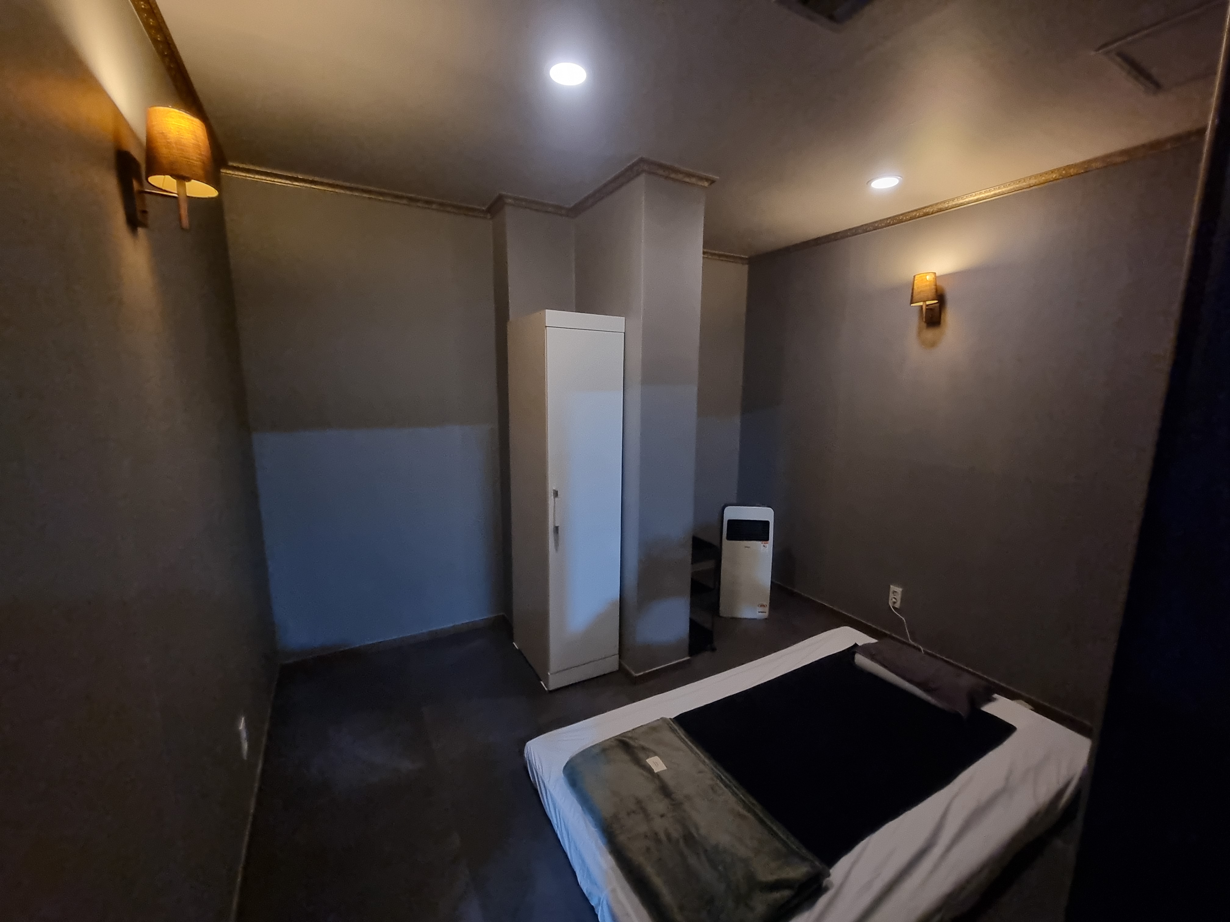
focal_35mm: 13
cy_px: 461
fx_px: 462
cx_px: 615
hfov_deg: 106.2
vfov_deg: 89.9
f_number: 2.2
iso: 1600
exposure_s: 1/24
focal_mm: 2.2
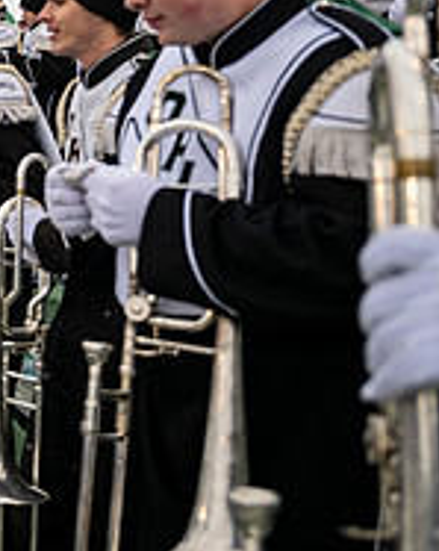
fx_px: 1140
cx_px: -377
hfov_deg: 17.3
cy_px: 134
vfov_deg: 26.8
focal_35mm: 70
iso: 160
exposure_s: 1/500
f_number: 2.8
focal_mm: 24
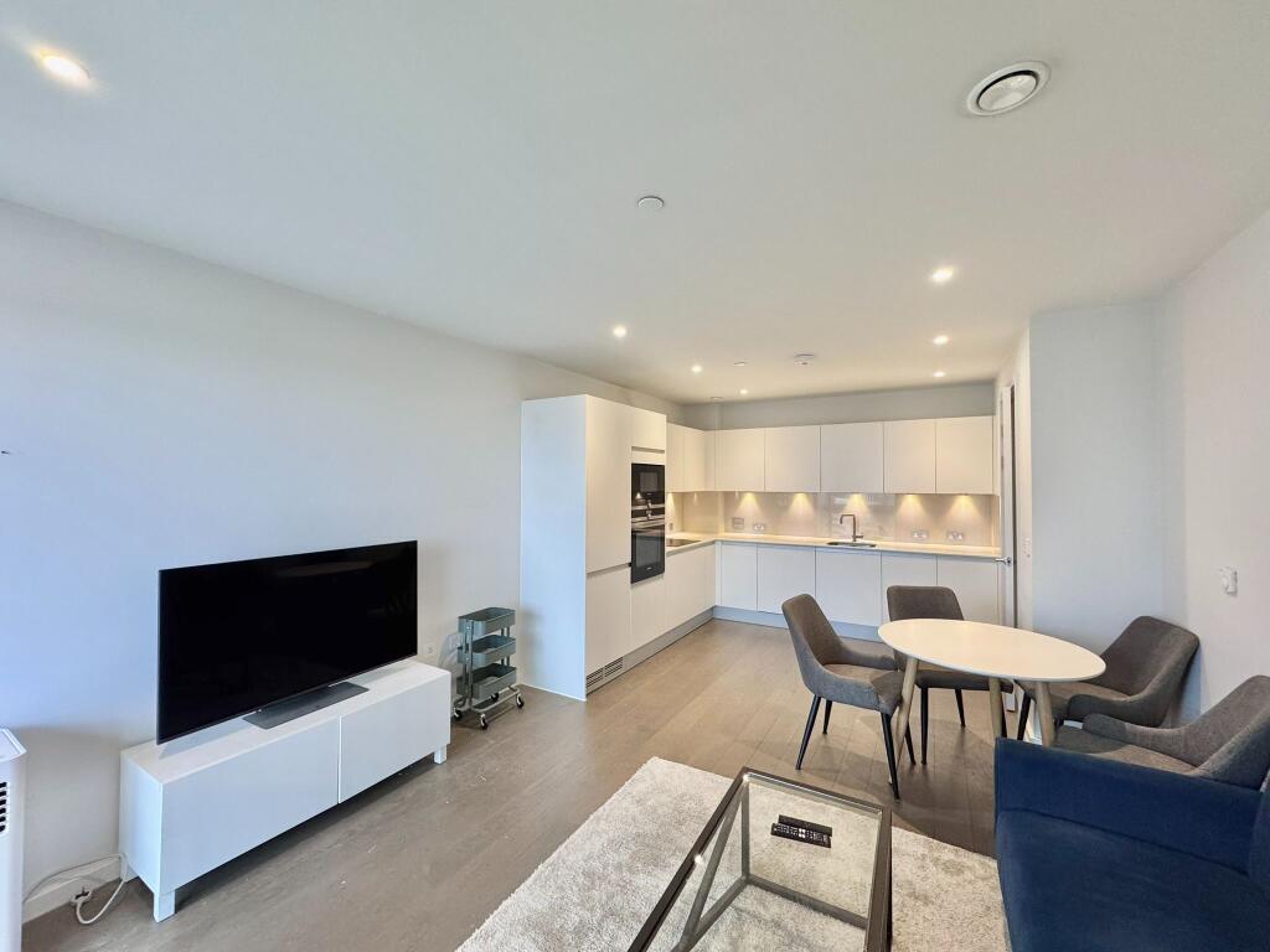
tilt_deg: +0.7
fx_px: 514
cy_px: 476
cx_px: 635
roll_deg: -0.3
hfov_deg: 102.1
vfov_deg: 85.7
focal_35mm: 14
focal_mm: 2.22
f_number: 2.2
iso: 250
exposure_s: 1/100
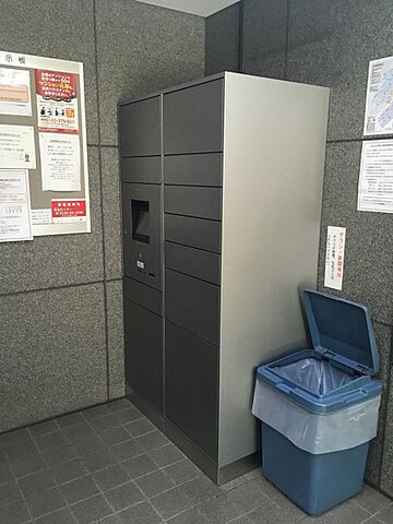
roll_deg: +0.2
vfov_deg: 61.7
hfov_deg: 48.2
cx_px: 196
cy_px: 262
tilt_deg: -12.1
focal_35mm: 29
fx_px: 439
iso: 64
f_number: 2.2
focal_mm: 4.15
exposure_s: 1/30
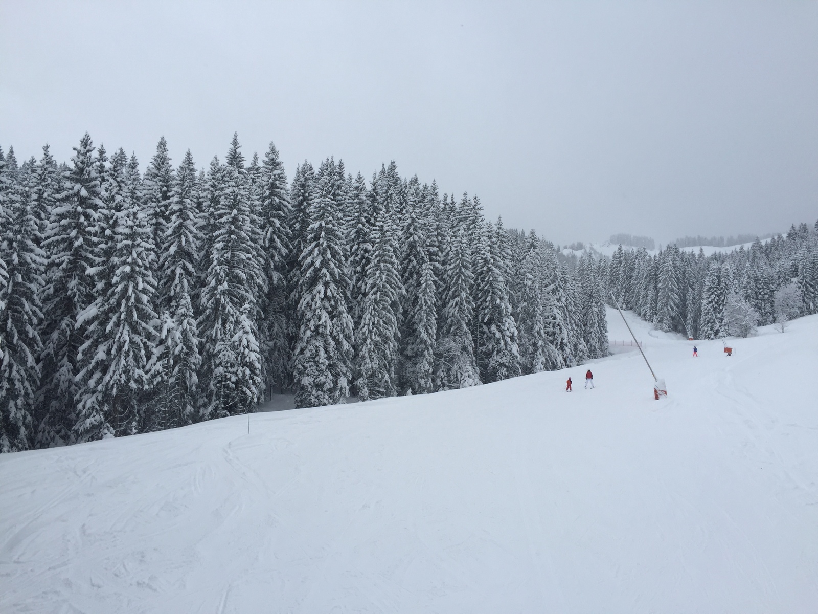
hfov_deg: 61.7
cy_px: 307
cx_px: 409
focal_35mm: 29
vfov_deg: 48.2
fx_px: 685
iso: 32
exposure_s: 1/1464
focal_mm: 4.15
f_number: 2.2
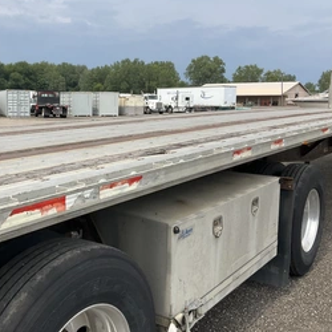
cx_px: 118
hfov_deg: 40.5
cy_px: 161
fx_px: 445
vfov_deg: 40.9
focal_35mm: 41
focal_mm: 3
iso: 25
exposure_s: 1/1490
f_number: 1.8
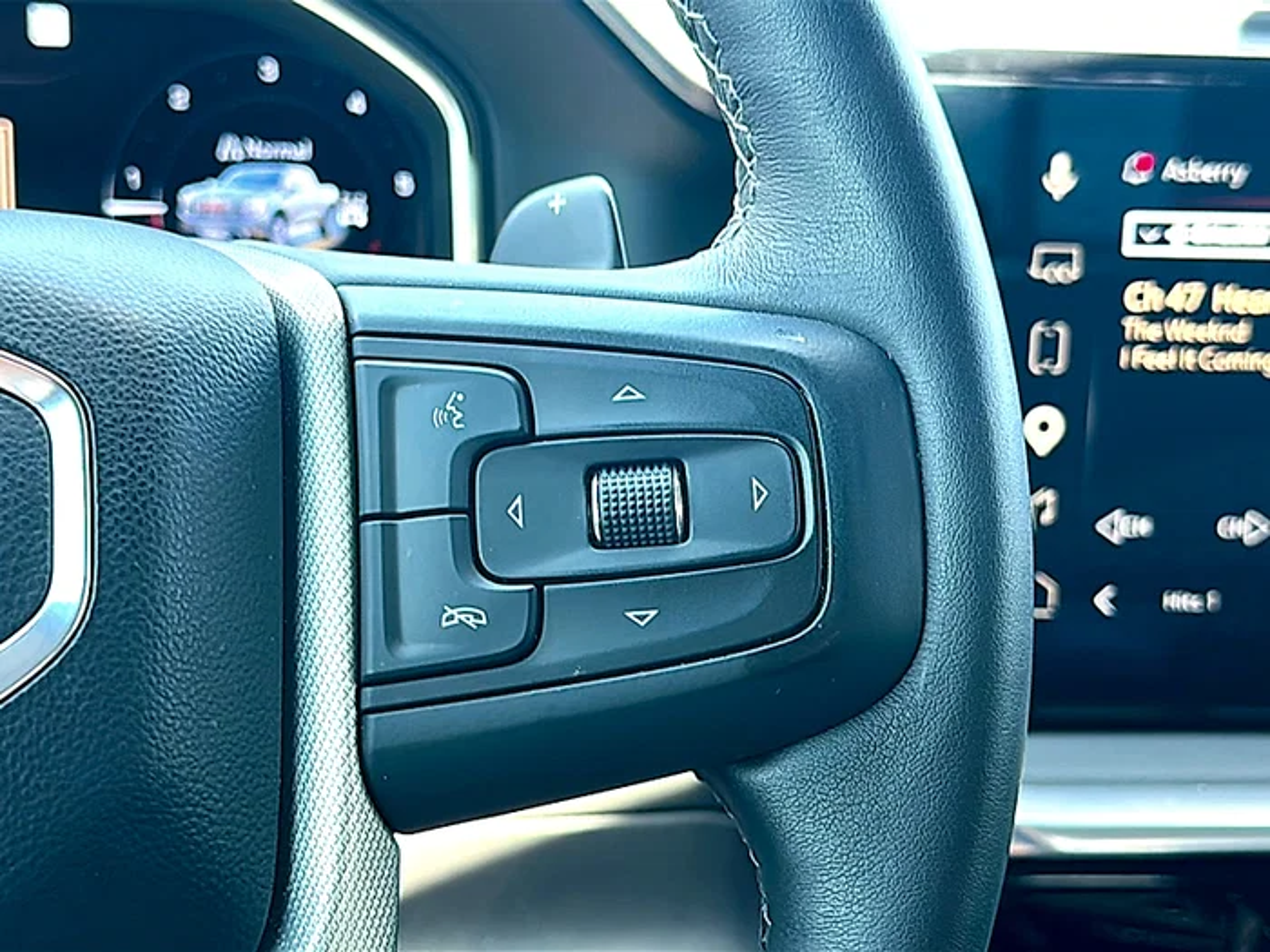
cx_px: 635
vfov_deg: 32.9
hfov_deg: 42.9
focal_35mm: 44
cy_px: 476
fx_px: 1614
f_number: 1.78
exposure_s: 1/71
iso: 80
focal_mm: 6.86
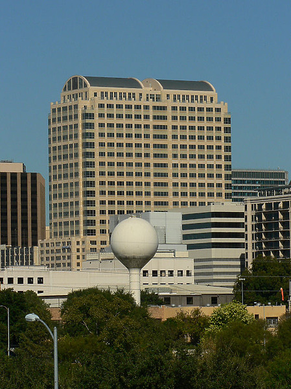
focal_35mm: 209
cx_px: 146
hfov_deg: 7.1
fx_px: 2346
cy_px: 194
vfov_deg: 9.5
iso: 80
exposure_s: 1/500
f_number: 8
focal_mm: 34.8
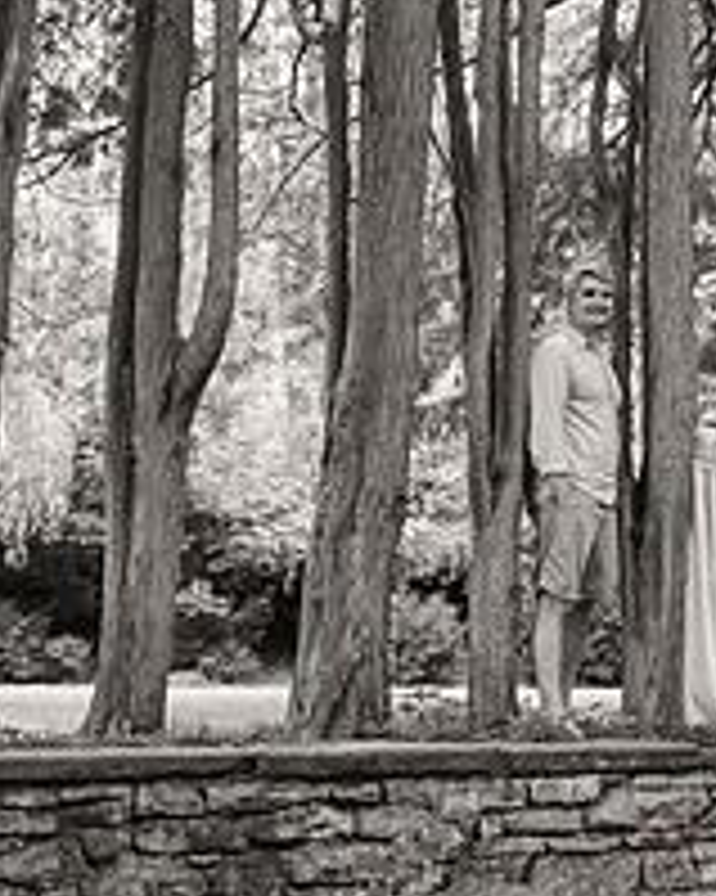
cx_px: 719
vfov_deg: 26.2
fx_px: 1882
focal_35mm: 71
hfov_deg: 20.8
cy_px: 154
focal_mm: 24
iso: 1000
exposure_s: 1/60
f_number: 3.5
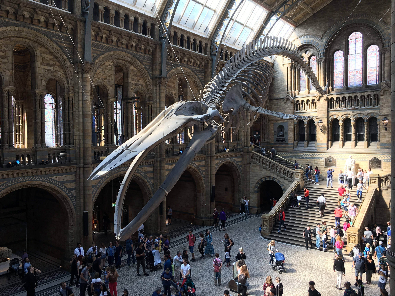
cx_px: 198
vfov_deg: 48.2
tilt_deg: -1.0
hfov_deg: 61.7
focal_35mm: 29
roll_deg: +0.7
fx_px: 331
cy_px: 148
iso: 25
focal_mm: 4.15
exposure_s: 1/50
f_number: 2.2
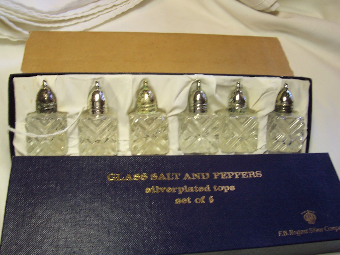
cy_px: 128
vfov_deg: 38.7
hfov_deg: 50.1
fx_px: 363
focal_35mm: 37
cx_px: 170
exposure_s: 1/30
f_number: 2.8
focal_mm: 5.6
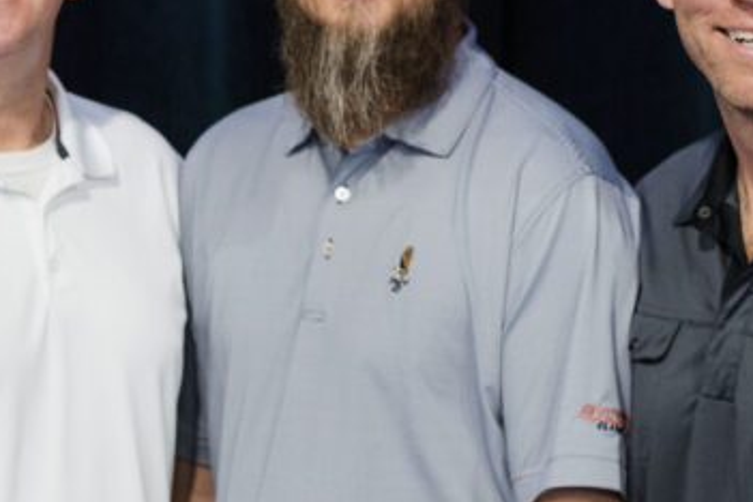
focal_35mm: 146
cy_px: 348
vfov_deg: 9.4
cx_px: 60
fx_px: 3054
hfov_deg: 13.9
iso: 1250
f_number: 2.8
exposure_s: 1/125
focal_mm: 50
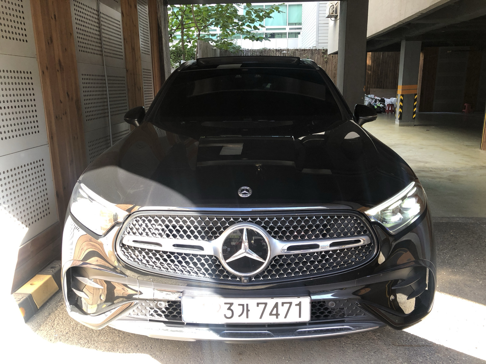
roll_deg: +1.0
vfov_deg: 49.7
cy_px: 182
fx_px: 393
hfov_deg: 63.4
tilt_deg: -13.8
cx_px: 243
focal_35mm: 28
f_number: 1.8
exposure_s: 1/68
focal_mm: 4
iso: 40
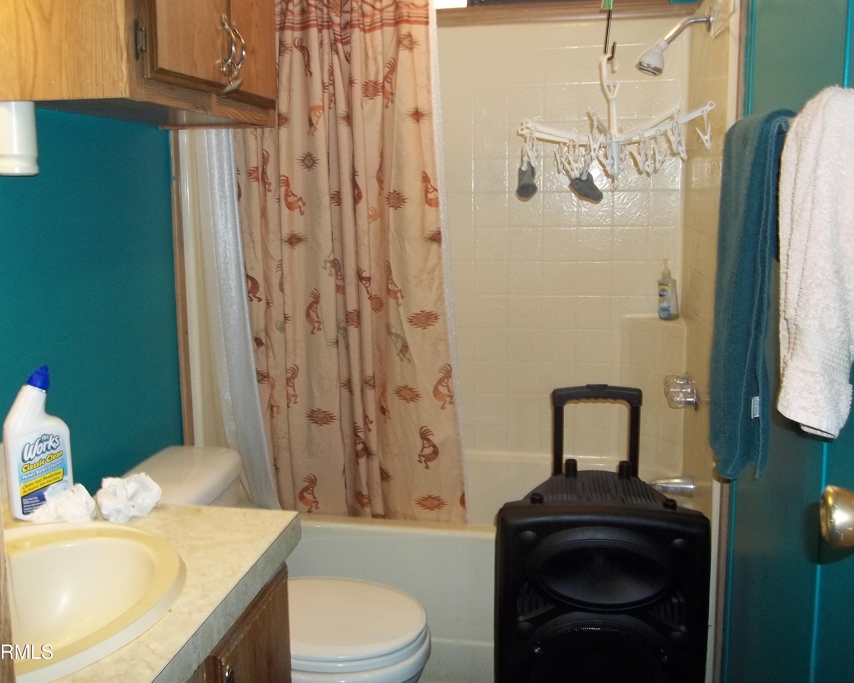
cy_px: 335
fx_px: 859
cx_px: 401
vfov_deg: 43.4
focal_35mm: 34
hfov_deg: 52.8
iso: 160
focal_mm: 5.7
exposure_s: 1/30
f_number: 2.9
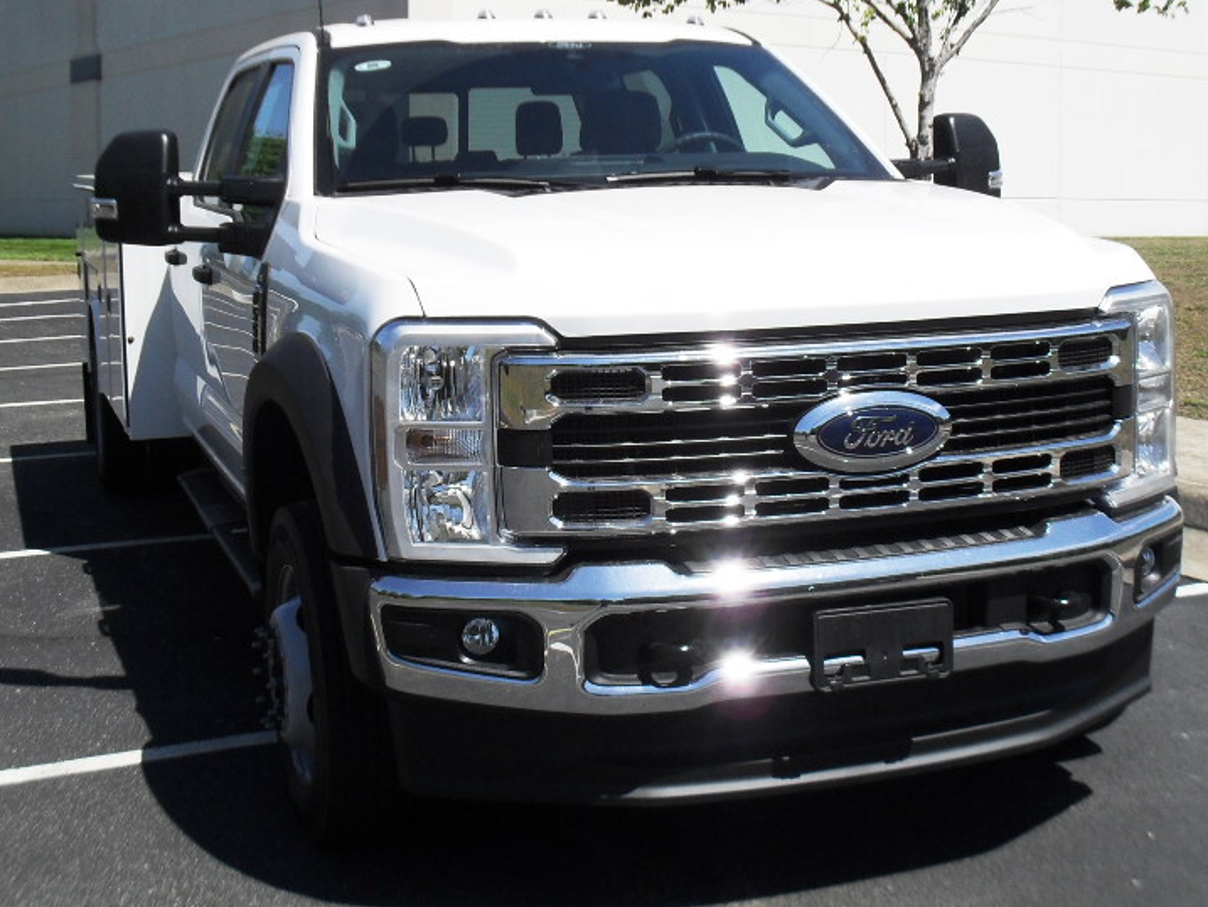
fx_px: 1745
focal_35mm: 50
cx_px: 645
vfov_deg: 29.1
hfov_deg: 38.2
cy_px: 383
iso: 100
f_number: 8.4
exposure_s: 1/250
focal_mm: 6.3
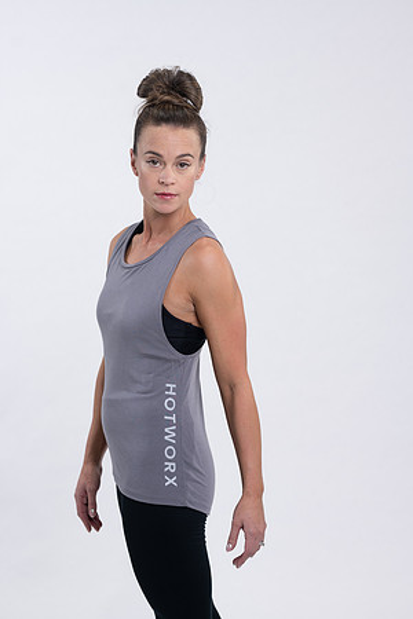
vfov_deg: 23.9
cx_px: 206
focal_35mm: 85
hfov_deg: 16.1
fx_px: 1463
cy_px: 310
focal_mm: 85
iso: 200
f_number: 4
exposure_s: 1/125
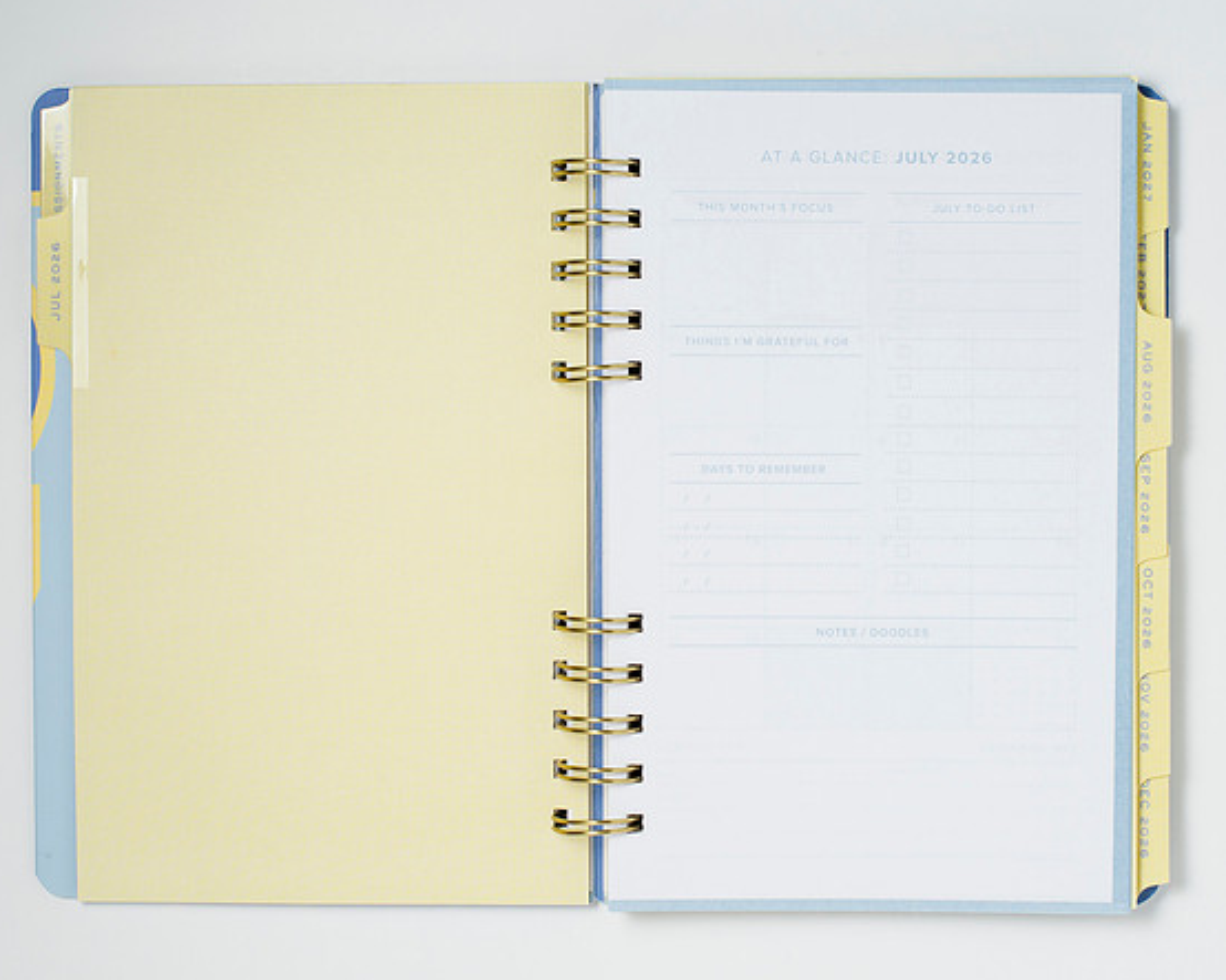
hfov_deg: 26.8
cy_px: 517
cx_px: 619
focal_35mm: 71
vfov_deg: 21.5
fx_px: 2576
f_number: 9
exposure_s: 1/200
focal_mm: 50
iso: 200
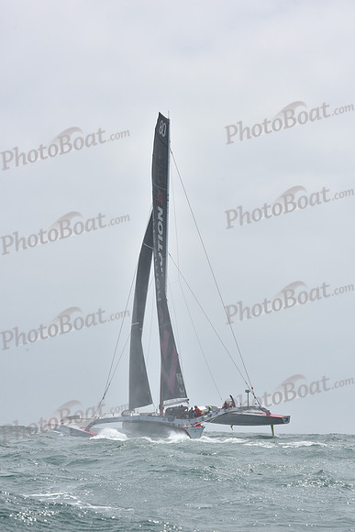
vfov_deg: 28.8
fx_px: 1035
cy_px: 266
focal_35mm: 70
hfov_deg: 19.5
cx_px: 178
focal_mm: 70
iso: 320
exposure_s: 1/1000
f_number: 11
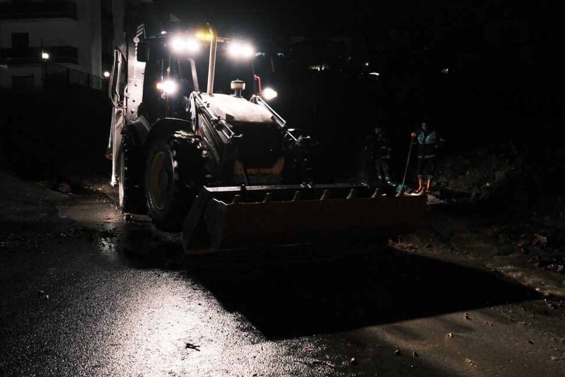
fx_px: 549
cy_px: 184
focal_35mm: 35
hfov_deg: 54.4
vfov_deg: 37.9
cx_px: 298
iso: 12800
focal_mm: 21.9
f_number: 4
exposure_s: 1/75
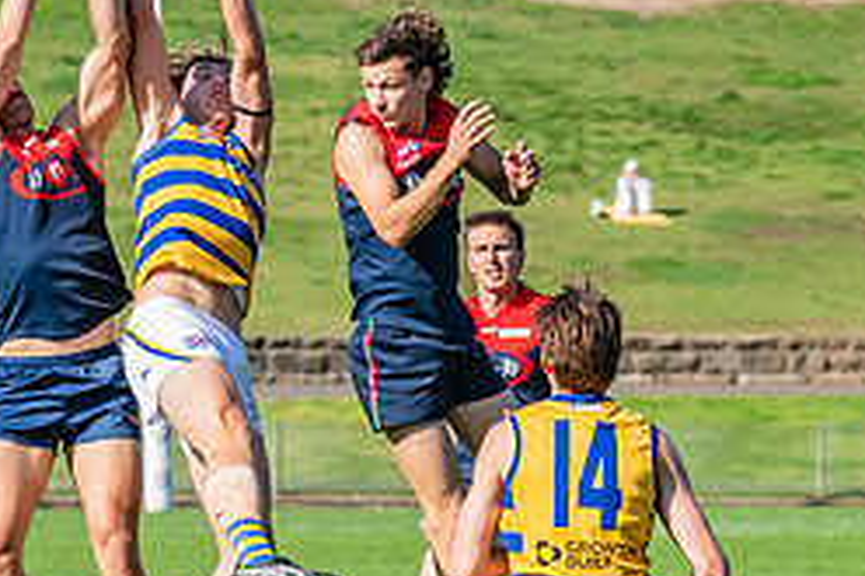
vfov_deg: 2.9
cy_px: 262
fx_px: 11405
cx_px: 183
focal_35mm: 475
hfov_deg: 4.3
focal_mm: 180
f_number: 8
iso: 800
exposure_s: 1/1600
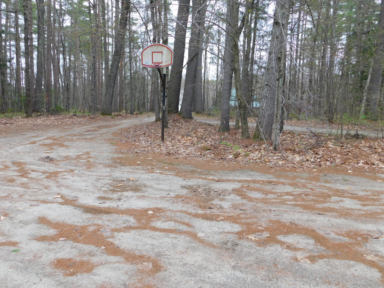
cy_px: 144
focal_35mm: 30
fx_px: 333
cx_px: 192
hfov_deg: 60.0
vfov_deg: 46.8
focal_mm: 5.3
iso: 125
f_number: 3.2
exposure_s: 1/100
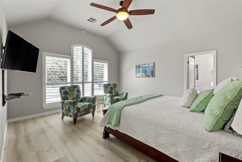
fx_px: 106
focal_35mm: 16
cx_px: 121
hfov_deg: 97.6
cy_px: 81
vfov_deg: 74.6
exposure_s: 1/1.25
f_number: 11
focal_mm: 10.5
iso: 250
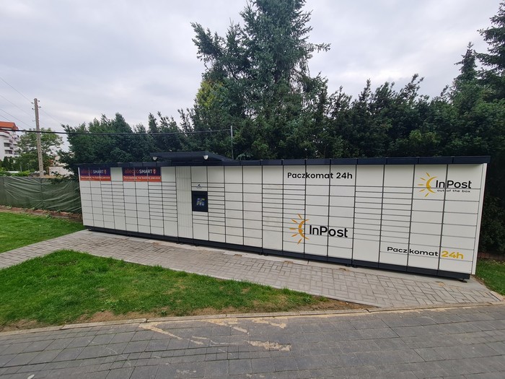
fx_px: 190
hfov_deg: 106.2
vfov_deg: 89.9
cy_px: 190
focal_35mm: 13
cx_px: 252
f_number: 2.2
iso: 64
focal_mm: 2.2
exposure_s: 1/253
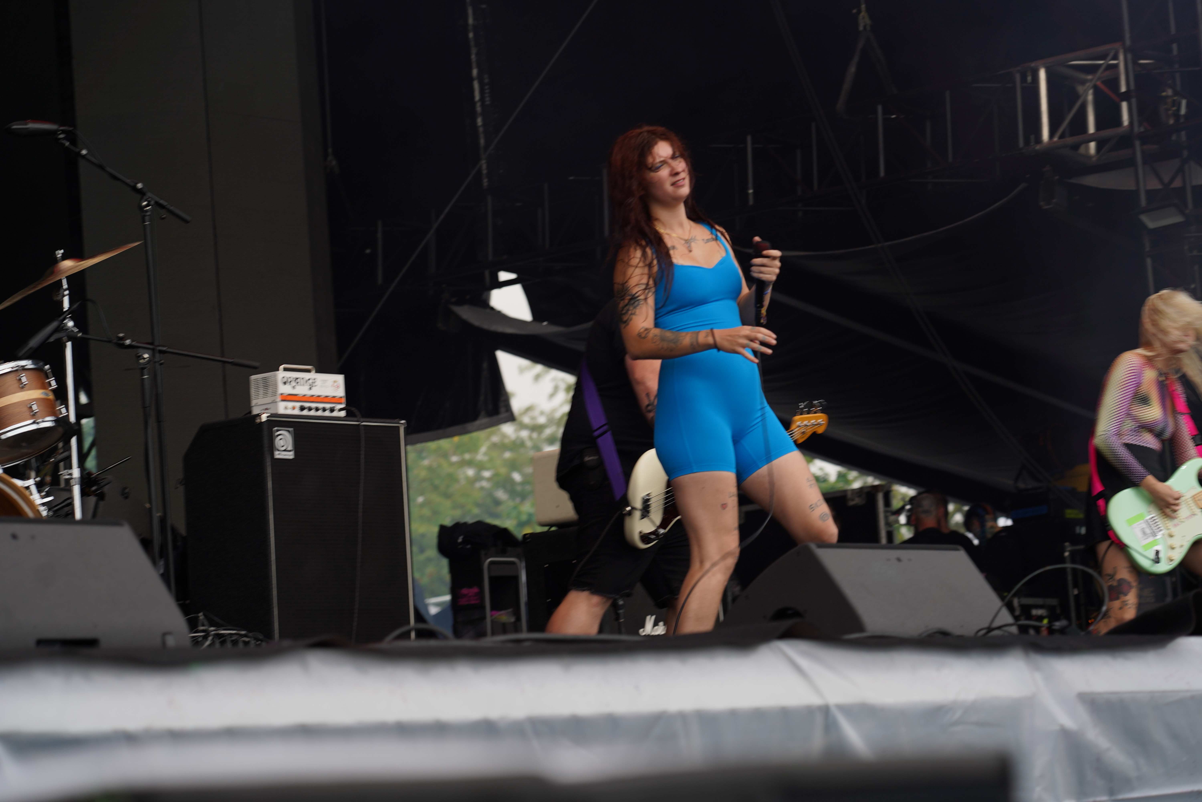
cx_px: 601
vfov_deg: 13.0
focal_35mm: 105
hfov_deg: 19.5
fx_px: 3506
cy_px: 401
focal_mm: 105
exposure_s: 1/200
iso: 100
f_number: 5
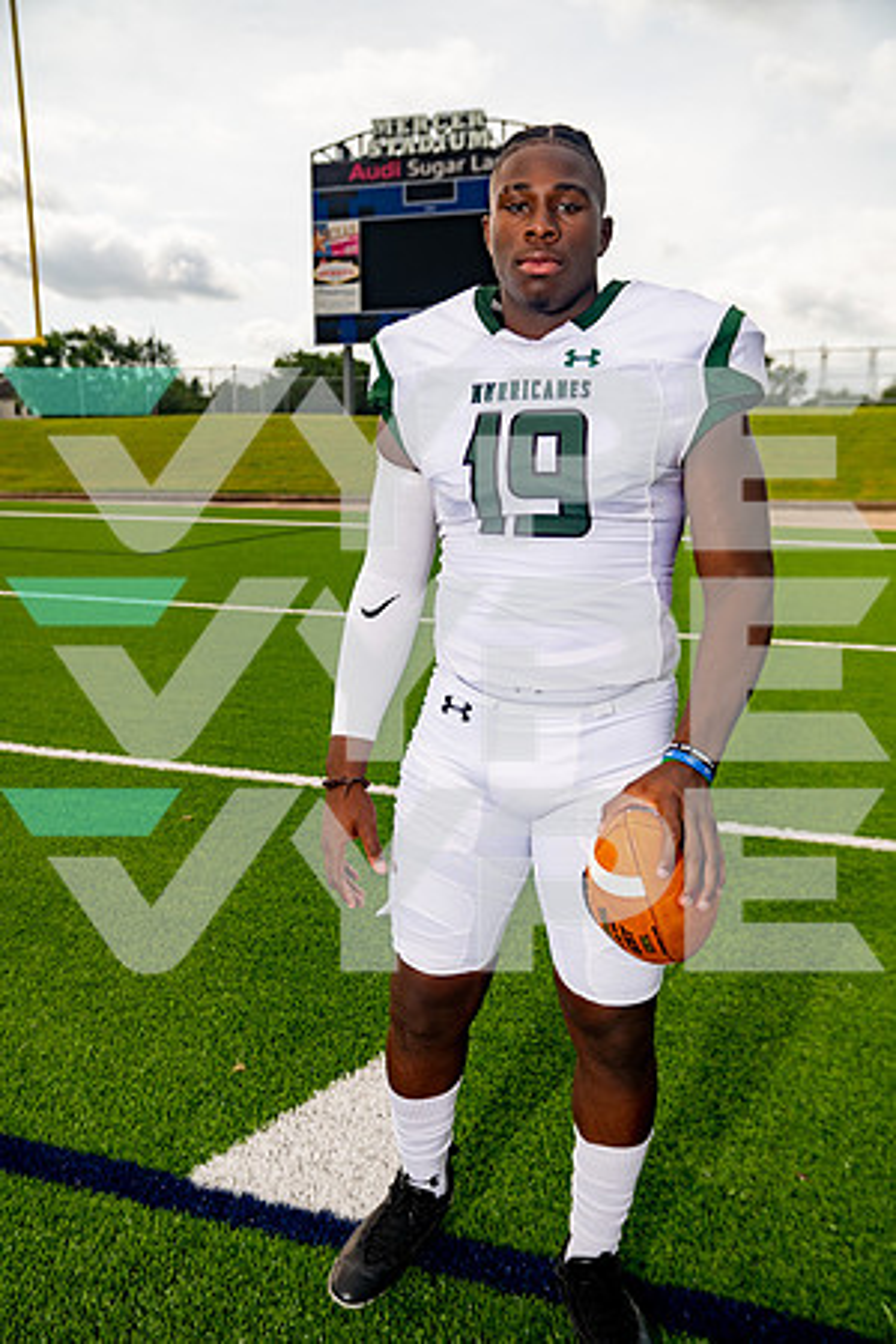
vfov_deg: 55.8
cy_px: 672
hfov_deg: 38.9
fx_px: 1269
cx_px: 448
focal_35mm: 34
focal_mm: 34
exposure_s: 1/250
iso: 100
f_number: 4.5
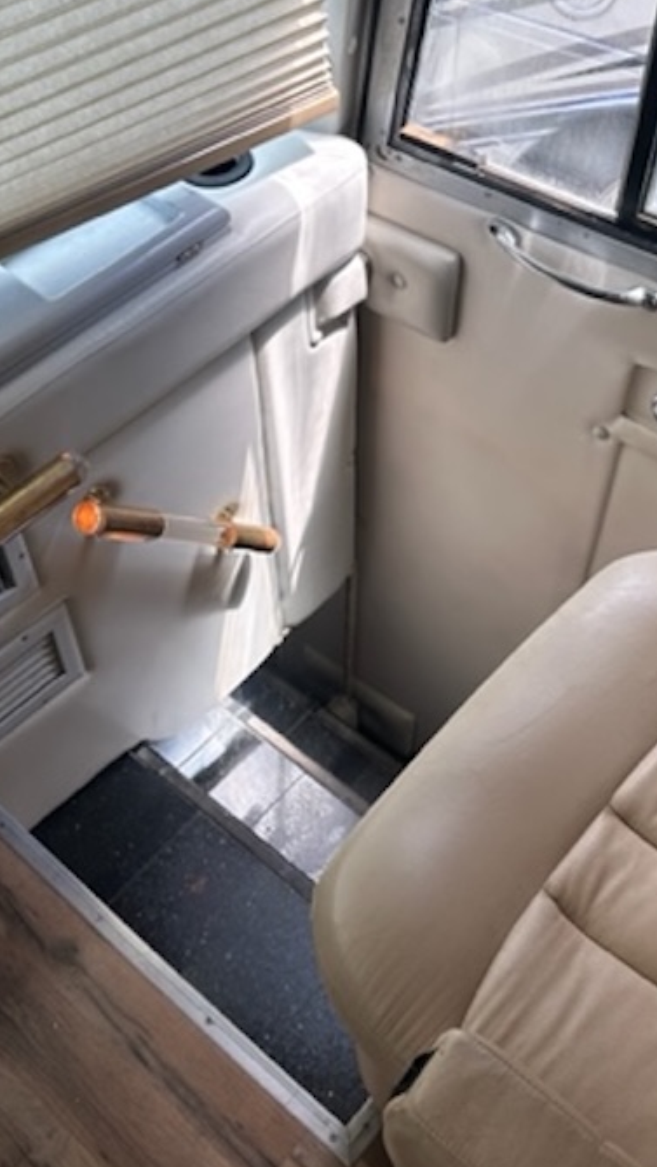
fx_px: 1208
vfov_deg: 51.6
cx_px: 272
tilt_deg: -49.5
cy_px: 557
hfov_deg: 30.4
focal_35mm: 39
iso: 80
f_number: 1.78
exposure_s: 1/303
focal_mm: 6.86
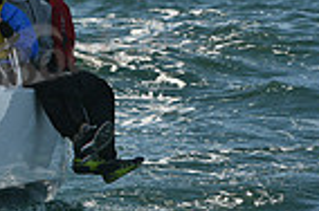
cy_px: -15
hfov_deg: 1.8
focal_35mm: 1147
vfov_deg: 1.2
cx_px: -254
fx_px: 10141
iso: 250
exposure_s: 1/1250
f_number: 6.3
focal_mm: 280
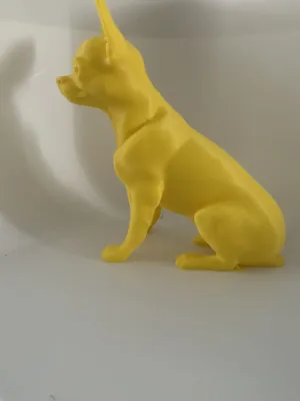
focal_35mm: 29
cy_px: 200
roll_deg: -1.0
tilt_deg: -17.8
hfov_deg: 48.2
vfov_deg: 61.7
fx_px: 335
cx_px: 150
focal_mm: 3
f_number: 1.8
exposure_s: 1/40
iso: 200
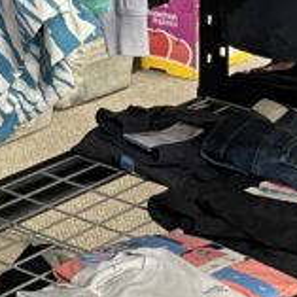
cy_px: -276
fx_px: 1456
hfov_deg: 11.5
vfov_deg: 10.7
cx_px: -11
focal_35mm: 150
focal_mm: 4.2
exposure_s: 1/60
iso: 200
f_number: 1.6
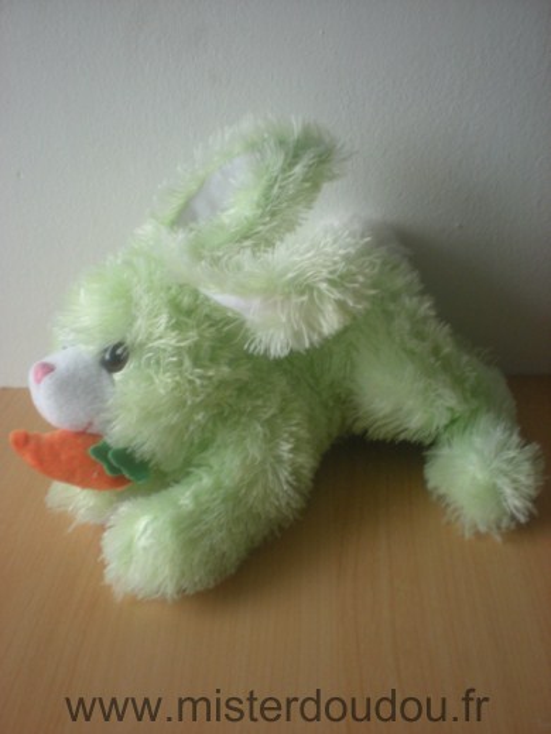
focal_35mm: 38
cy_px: 367
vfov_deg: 49.0
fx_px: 806
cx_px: 276
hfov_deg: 37.7
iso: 200
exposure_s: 1/10.6
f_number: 3.1
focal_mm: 6.3
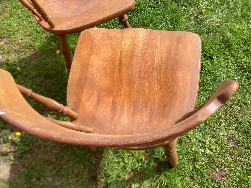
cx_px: 126
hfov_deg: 63.4
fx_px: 203
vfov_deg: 49.7
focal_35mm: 28
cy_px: 94
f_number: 1.8
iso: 20
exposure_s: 1/771
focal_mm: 3.99
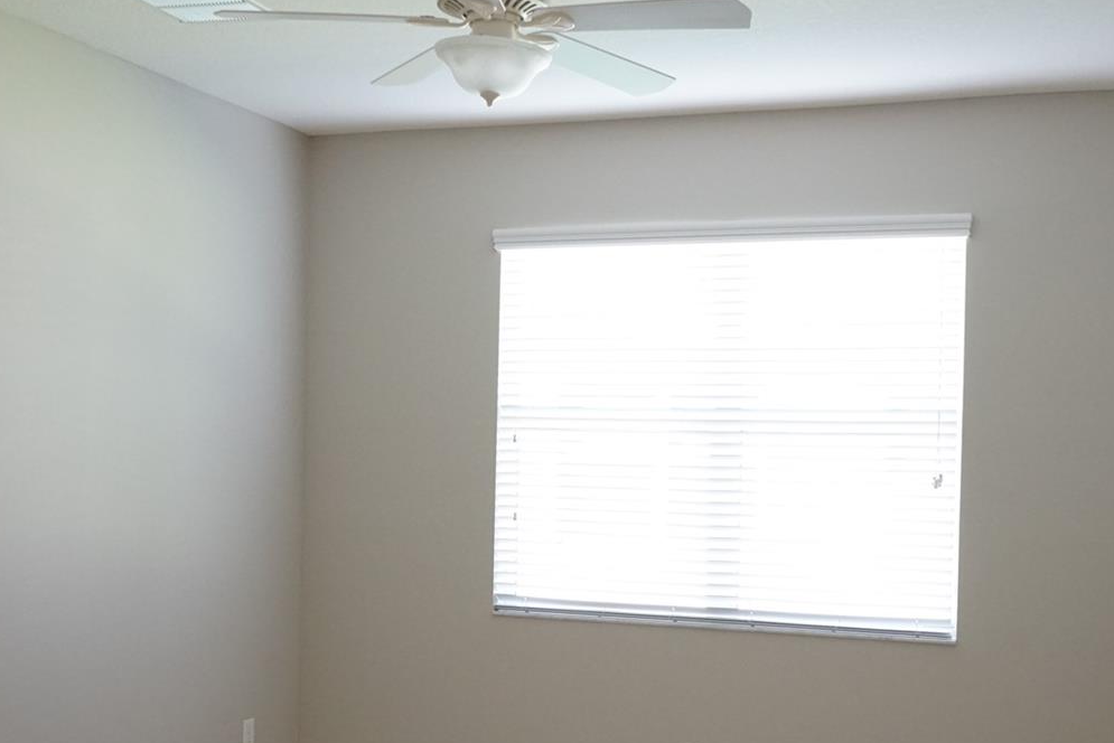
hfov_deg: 43.5
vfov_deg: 29.8
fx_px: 1393
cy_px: 460
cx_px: 633
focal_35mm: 45
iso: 3200
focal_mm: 28
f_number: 6.3
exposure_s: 1/60
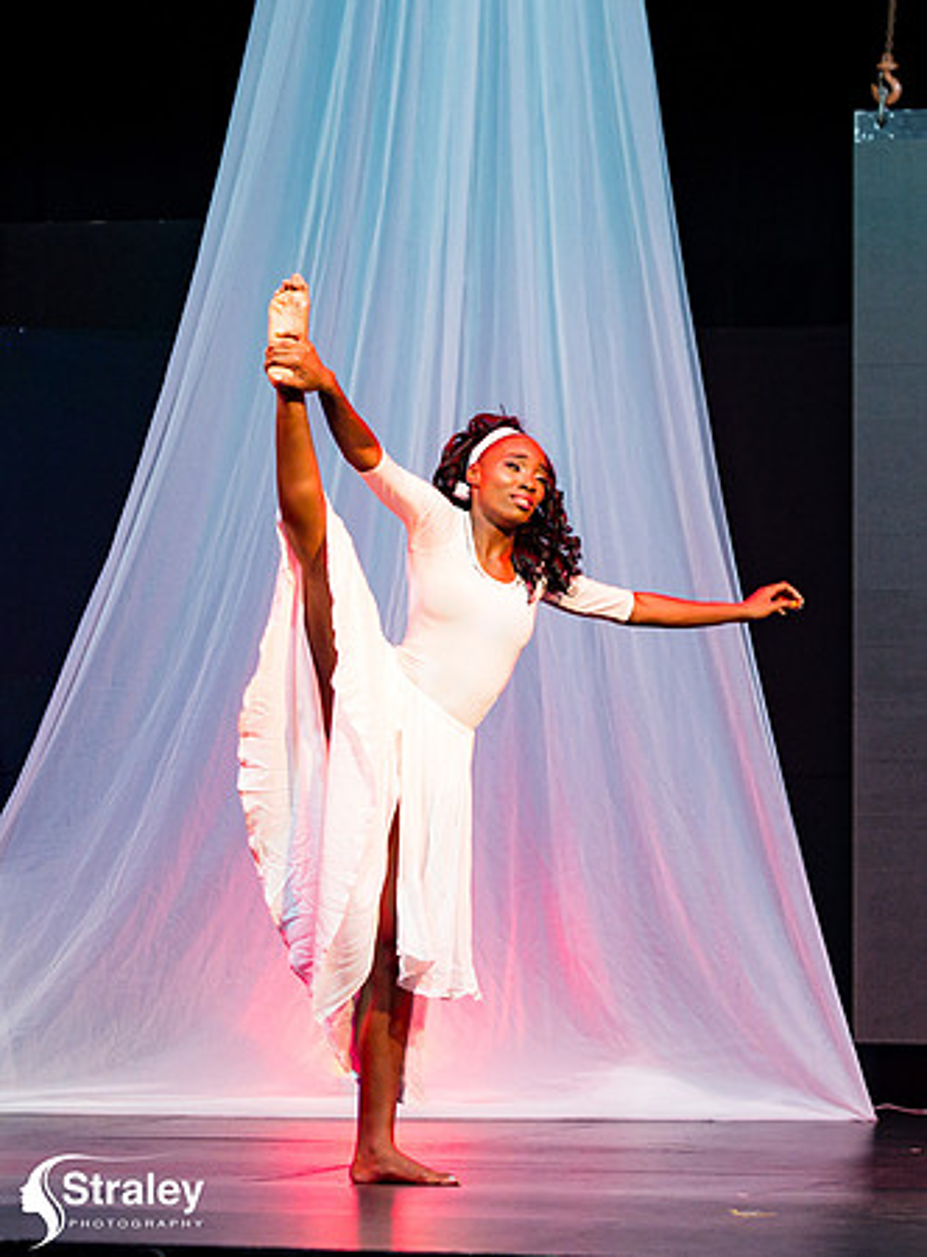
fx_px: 5691
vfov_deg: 12.6
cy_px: 565
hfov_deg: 9.3
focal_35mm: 158
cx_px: 512
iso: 3200
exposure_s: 1/160
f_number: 5
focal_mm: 92
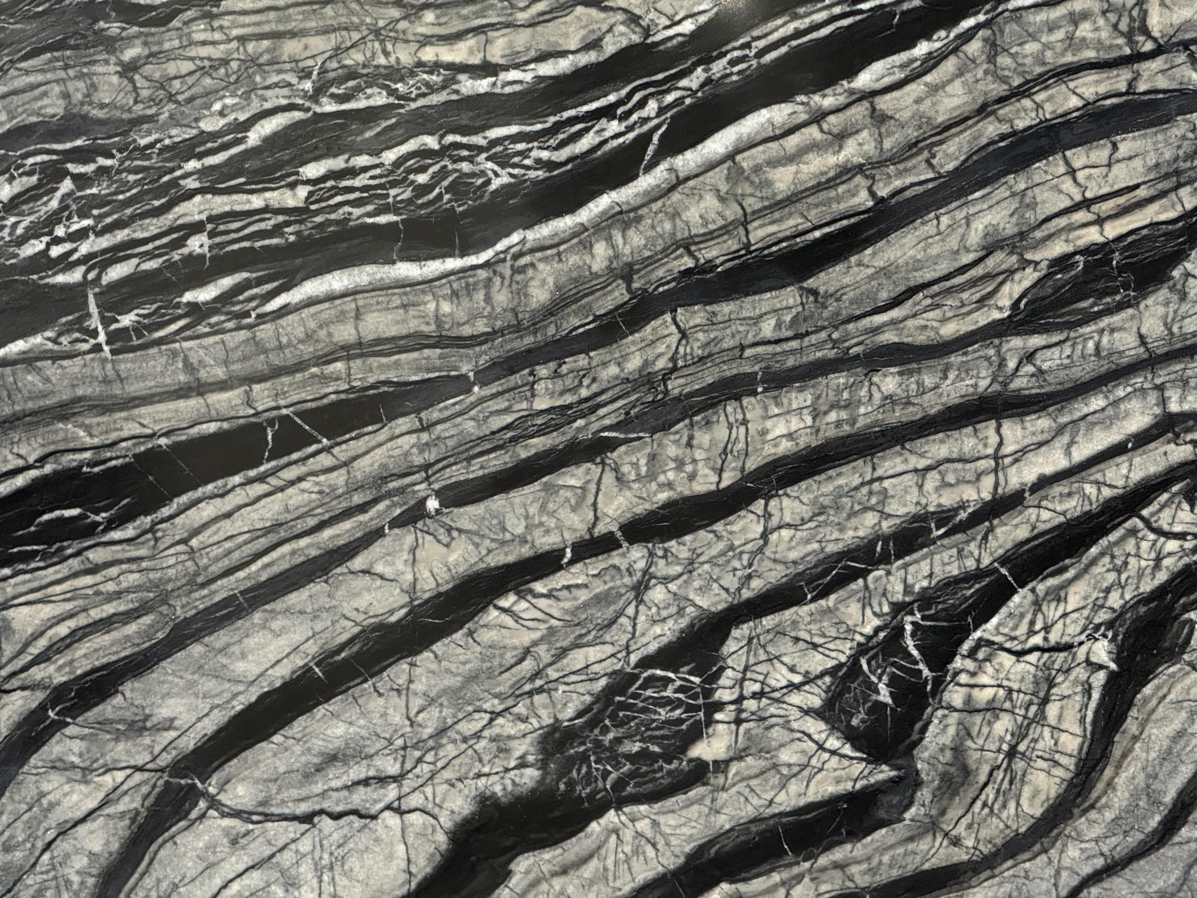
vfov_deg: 12.3
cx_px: 598
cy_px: 449
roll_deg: -0.1
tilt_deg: -21.9
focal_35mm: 120
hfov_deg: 16.4
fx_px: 4150
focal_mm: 15.66
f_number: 2.8
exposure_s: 1/60
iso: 640
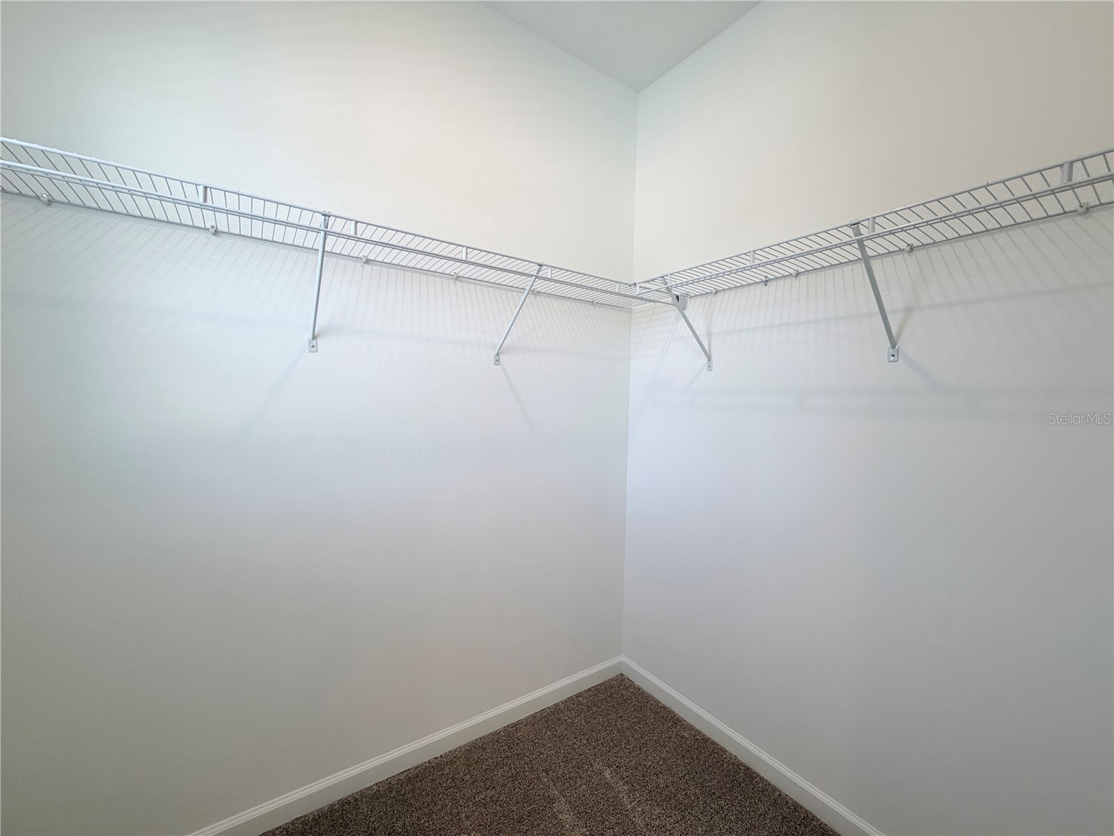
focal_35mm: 14
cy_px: 418
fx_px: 451
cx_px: 557
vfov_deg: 85.7
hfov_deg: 102.1
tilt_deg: -1.0
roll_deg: -1.8
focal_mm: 2.22
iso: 80
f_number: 2.2
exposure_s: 1/120
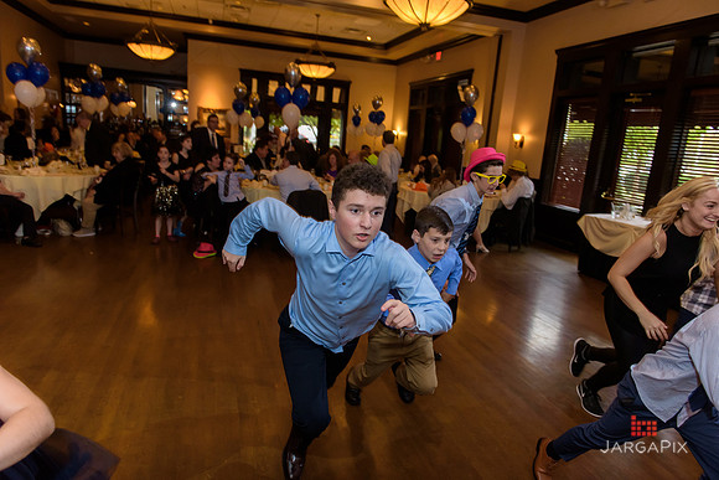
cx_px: 360
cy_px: 240
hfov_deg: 73.7
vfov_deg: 53.2
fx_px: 479
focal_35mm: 24
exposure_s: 1/125
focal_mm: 24
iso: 1600
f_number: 3.2
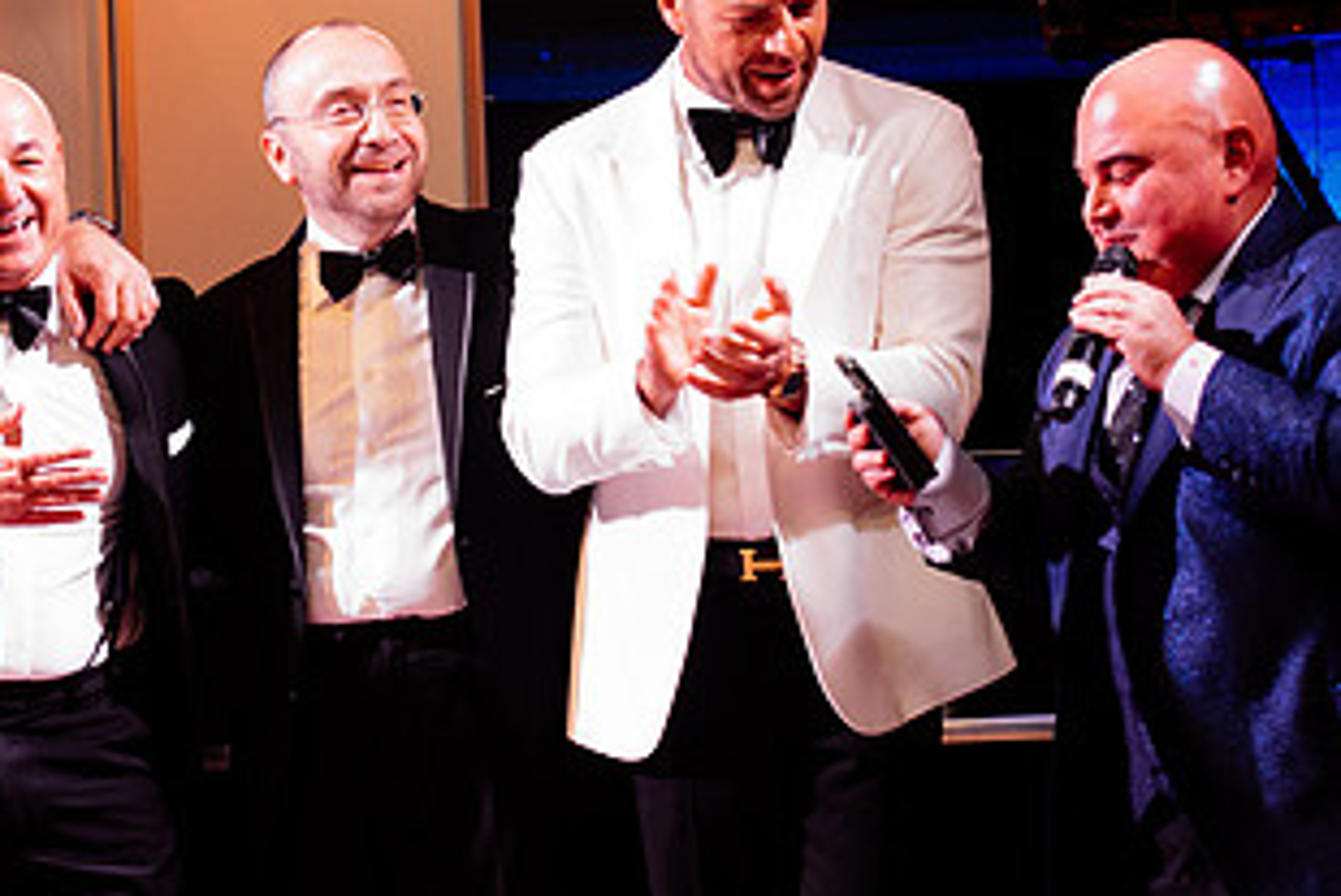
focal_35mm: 131
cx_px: 472
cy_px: 335
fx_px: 4882
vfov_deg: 10.5
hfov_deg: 15.6
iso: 2000
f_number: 3.5
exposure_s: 1/200
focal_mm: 70
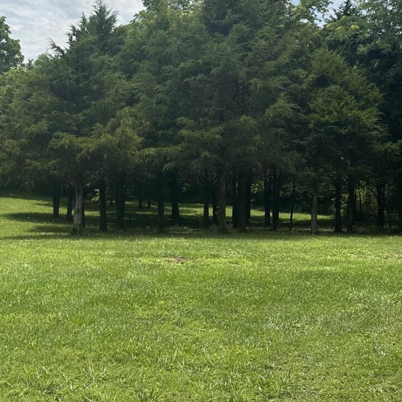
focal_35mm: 58
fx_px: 762
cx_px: 45
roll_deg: -1.3
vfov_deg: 29.5
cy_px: 185
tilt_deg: -6.1
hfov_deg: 28.5
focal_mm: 6.86
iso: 80
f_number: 1.78
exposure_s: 1/6623
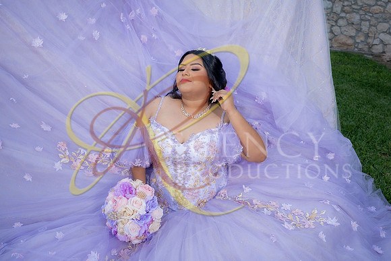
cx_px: 196
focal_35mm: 30
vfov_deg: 43.6
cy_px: 130
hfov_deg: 61.9
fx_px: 326
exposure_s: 1/800
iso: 125
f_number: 2.8
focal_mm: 20
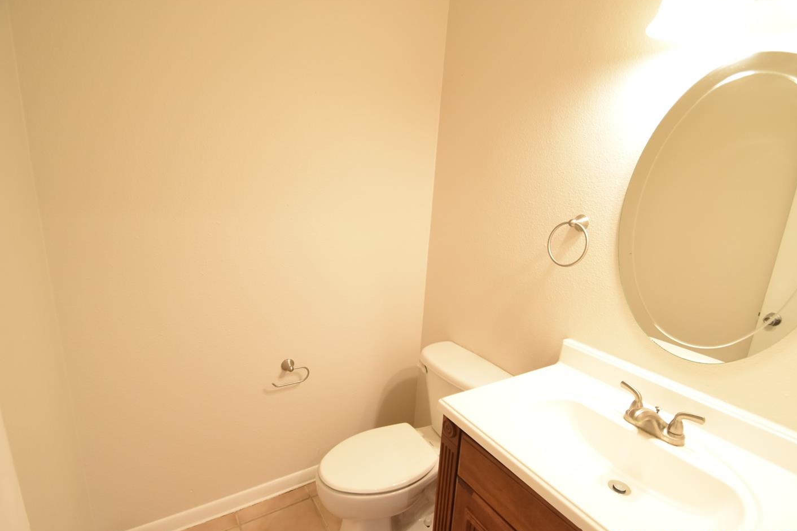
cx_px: 429
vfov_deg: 70.3
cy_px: 288
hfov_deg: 93.1
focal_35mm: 17
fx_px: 376
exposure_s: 1/60
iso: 1000
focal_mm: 10
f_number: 3.5
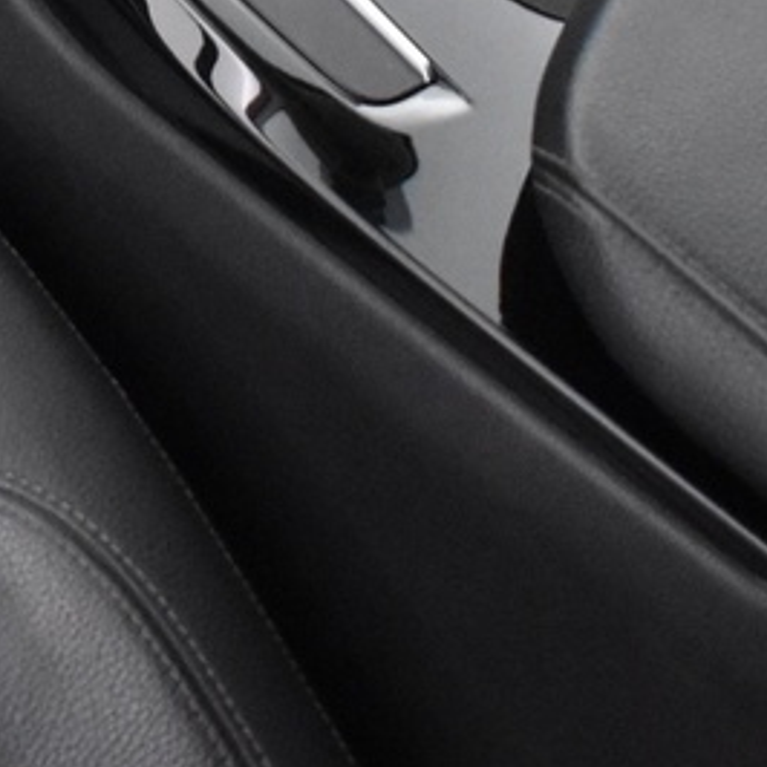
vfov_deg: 11.7
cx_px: -588
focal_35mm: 140
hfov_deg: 11.6
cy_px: -528
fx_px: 3510
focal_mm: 18
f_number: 3.5
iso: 3200
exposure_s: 1/30
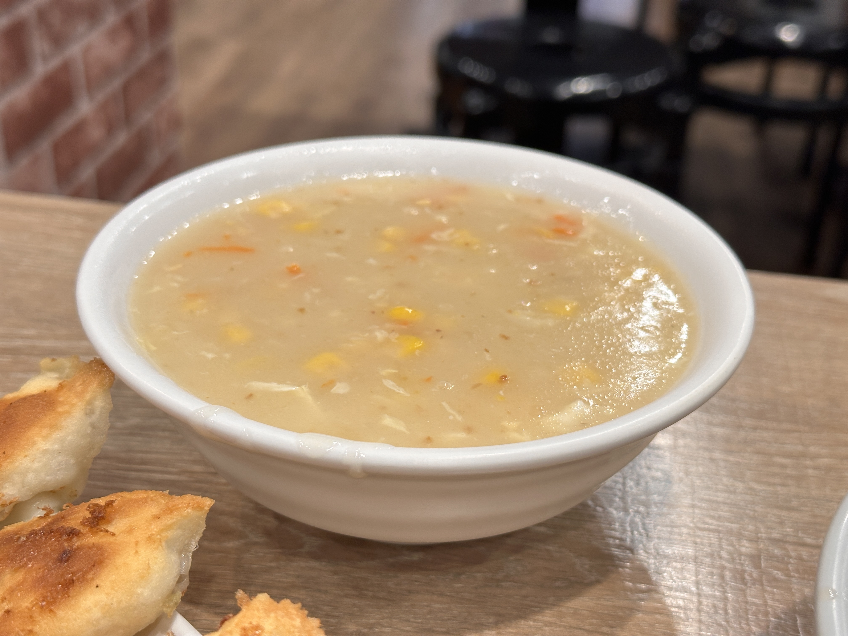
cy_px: 318
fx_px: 1176
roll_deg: -3.1
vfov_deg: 30.3
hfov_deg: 39.7
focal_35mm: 48
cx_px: 424
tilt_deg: -29.6
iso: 100
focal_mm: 6.86
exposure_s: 1/60
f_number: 1.78
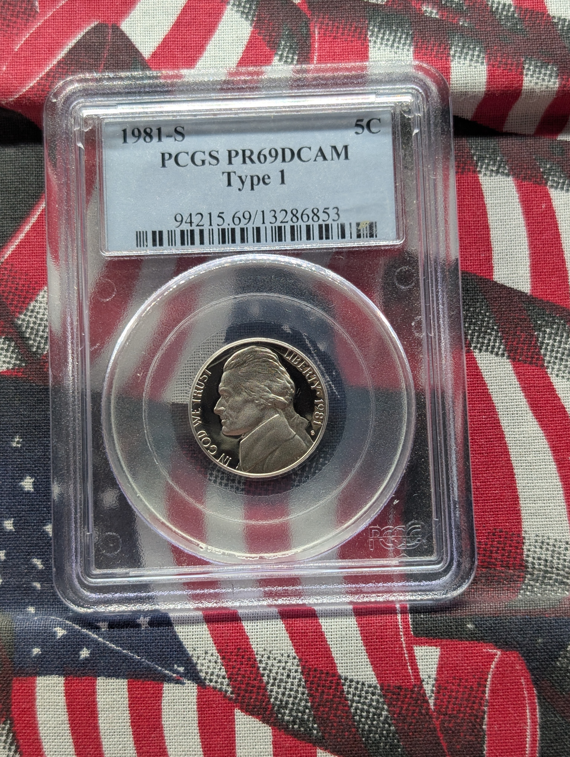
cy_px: 378
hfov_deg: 29.7
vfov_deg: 38.9
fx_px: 1073
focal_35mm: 49
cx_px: 285
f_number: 1.68
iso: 32
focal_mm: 6.9
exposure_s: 1/53.2
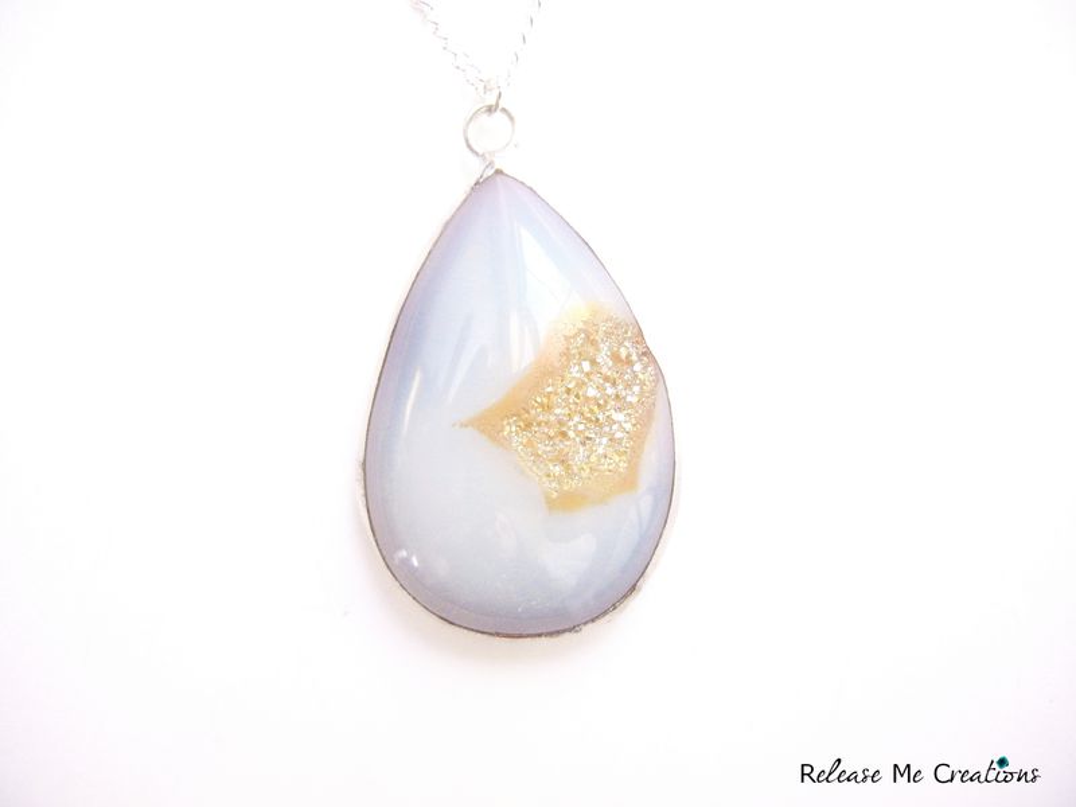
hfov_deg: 60.0
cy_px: 404
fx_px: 933
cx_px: 538
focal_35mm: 30
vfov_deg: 46.8
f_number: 3.5
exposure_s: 1/22.7
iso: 400
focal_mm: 5.4
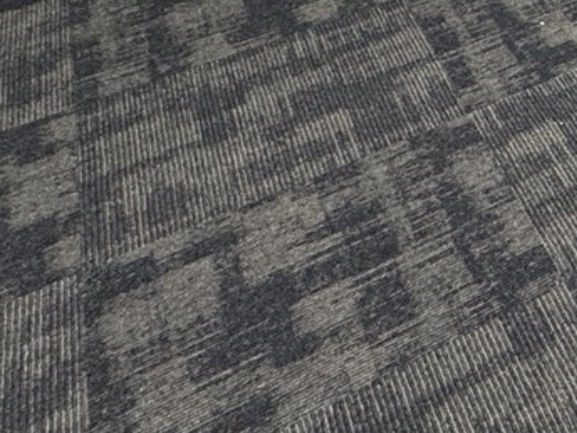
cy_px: -540
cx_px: 1128
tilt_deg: -4.3
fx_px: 1150
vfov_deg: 15.1
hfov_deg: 18.9
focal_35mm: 69
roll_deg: -0.3
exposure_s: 1/120
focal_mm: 2.22
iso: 250
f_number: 2.2
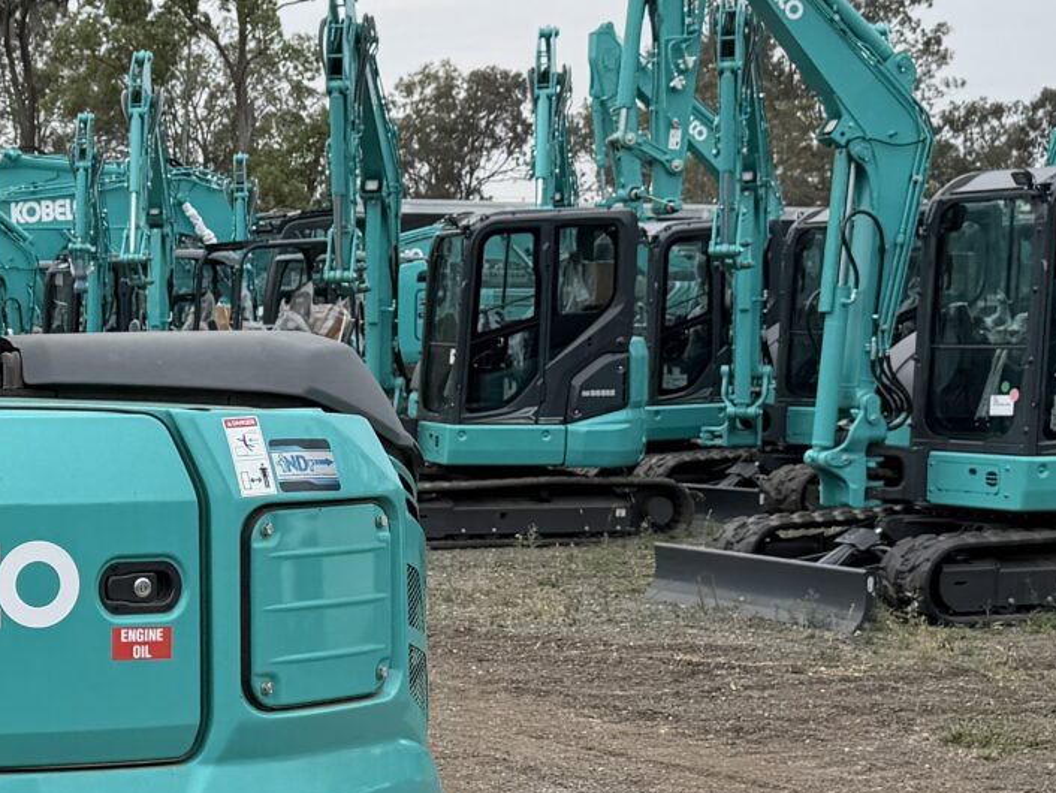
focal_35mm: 87
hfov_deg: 21.1
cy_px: 551
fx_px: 2655
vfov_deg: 16.9
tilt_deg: -0.9
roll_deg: -1.8
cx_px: -179
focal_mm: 6.76
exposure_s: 1/2445
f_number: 1.78
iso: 80
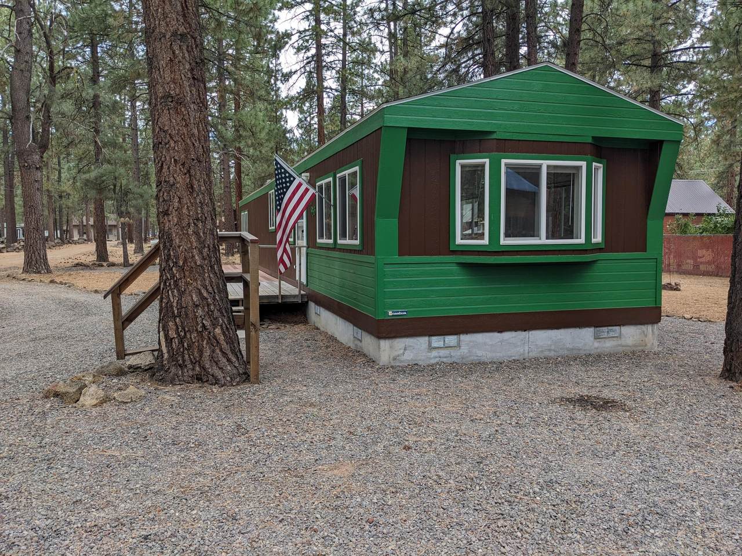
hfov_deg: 65.3
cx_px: 371
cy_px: 278
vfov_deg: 51.4
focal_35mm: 27
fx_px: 579
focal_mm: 4.38
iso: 39
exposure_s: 1/585
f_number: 1.73
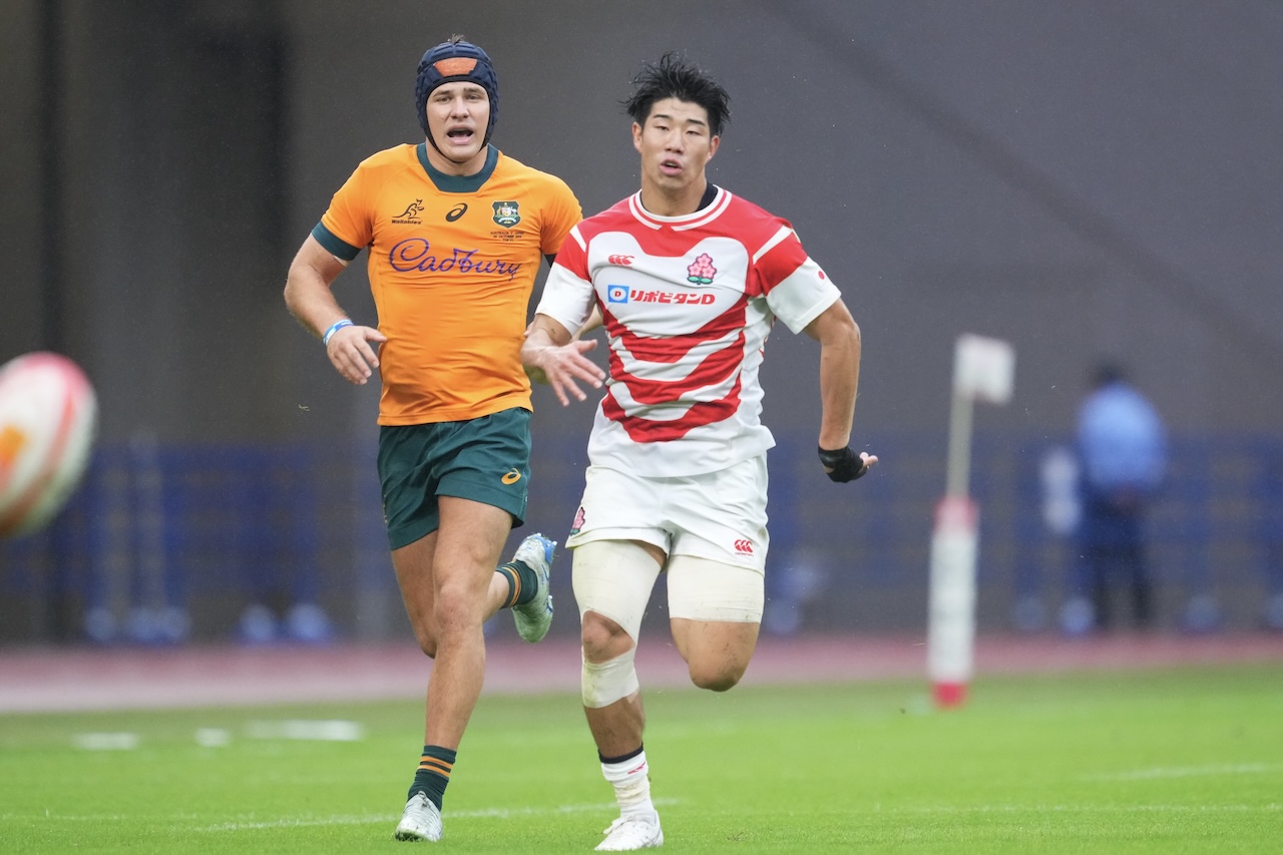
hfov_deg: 3.7
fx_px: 19954
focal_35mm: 560
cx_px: 642
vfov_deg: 2.5
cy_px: 428
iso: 5000
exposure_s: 1/1250
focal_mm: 560
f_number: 4
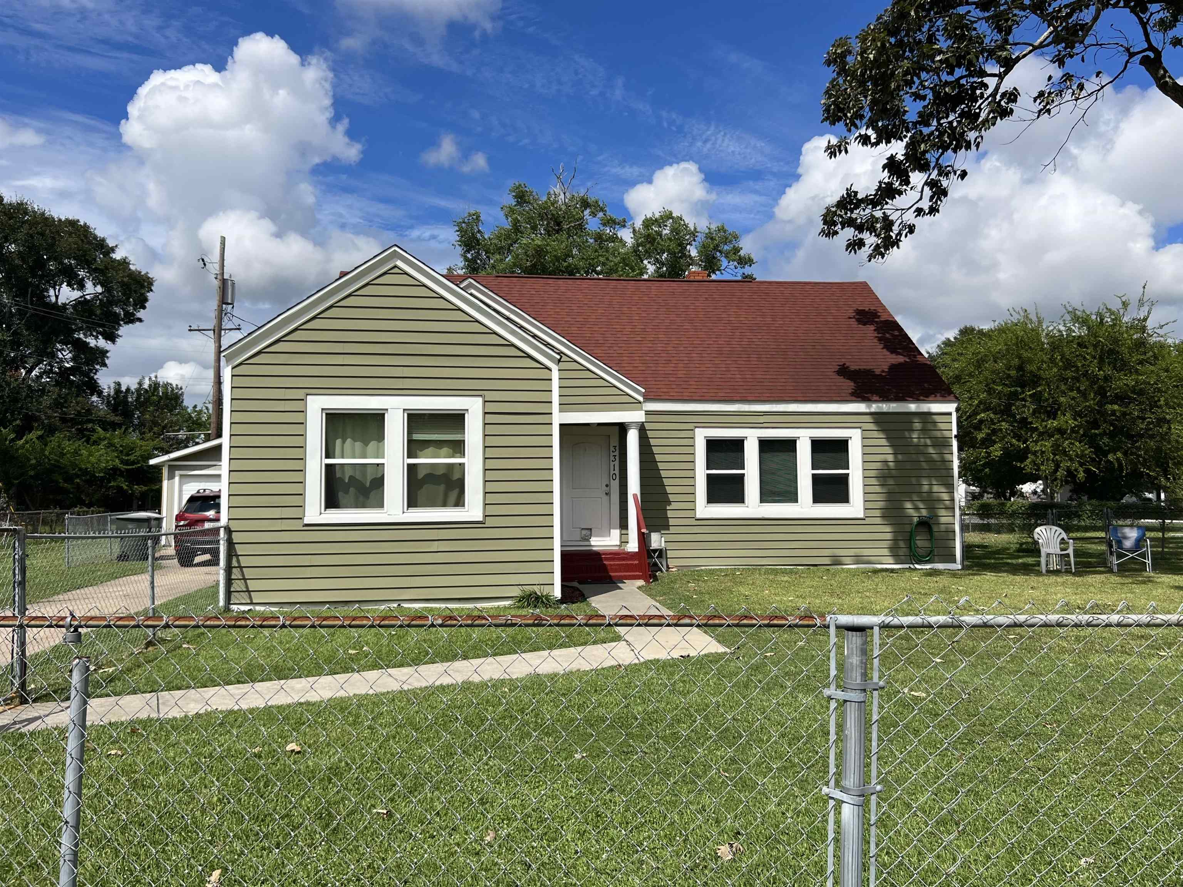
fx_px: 888
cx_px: 592
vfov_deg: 53.1
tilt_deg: +3.2
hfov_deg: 67.3
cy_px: 444
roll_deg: -1.0
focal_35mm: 26
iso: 50
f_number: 1.5
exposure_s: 1/7463
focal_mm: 5.7
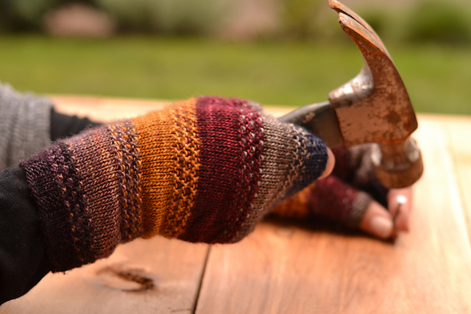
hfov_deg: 27.0
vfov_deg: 18.2
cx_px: 236
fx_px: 981
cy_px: 157
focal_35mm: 75
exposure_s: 1/125
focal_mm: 50
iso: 200
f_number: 3.2
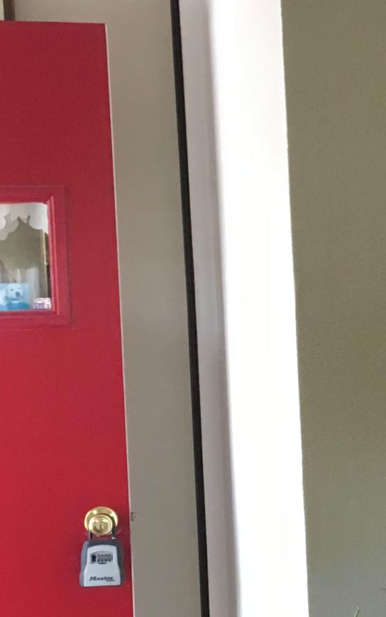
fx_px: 1784
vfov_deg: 19.6
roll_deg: +0.3
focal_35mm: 106
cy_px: 350
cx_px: 849
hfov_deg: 10.9
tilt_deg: -2.5
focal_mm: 4.15
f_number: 2.2
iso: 40
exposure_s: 1/30
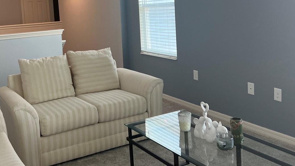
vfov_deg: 26.6
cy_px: 35
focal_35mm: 44
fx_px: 344
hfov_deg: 45.8
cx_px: 104
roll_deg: +3.9
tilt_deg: -5.1
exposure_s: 1/120
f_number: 1.5
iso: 100
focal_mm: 5.7
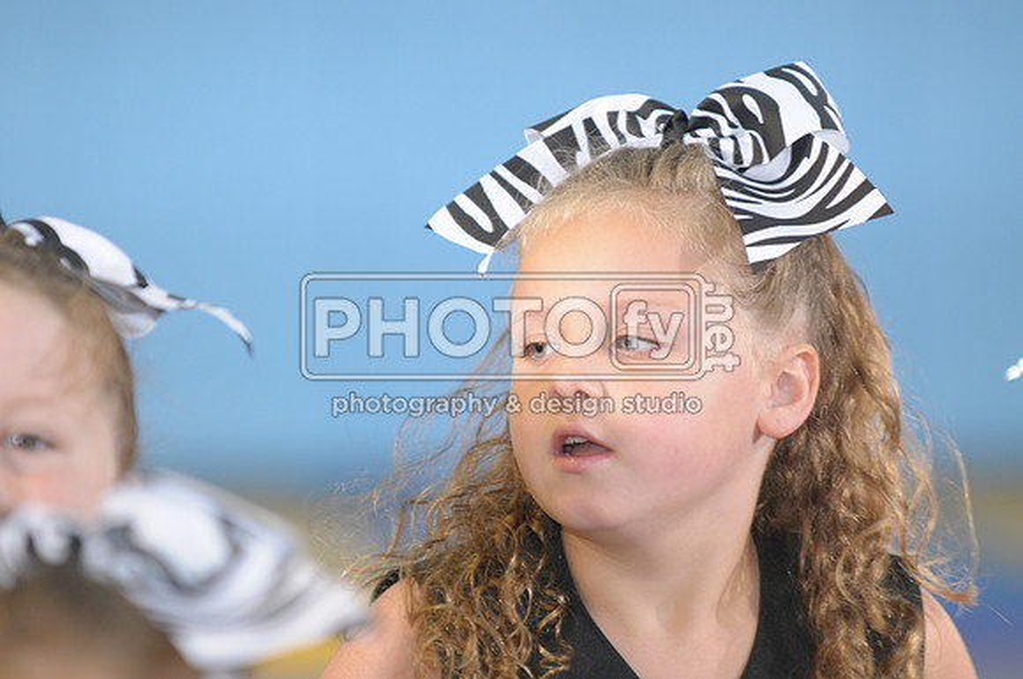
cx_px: 512
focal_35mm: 285
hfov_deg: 7.2
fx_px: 8087
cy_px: 340
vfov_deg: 4.8
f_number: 2.8
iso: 500
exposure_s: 1/125
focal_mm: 190
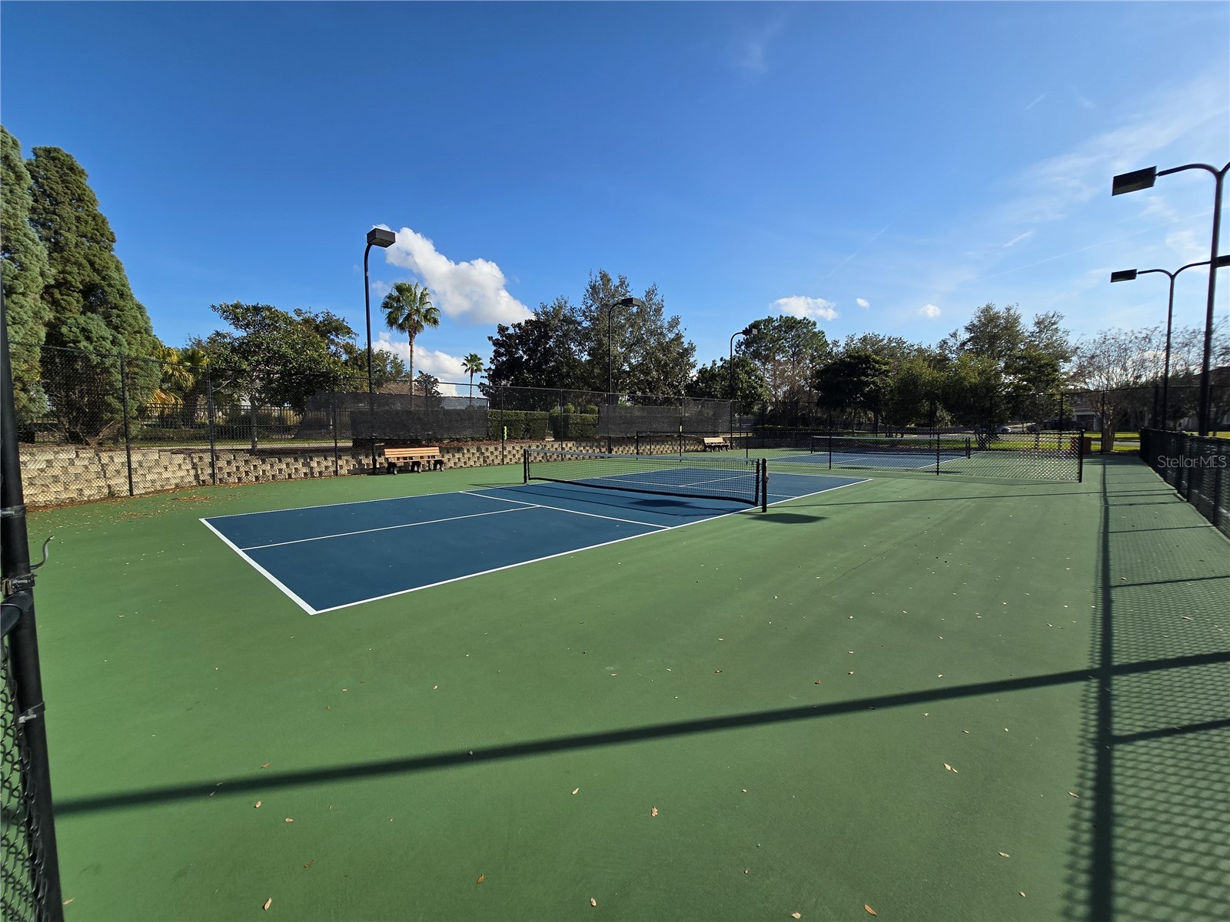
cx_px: 615
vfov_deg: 89.9
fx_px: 462
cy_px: 461
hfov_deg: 106.2
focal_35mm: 13
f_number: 2.2
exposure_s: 1/2524
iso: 50
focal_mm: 2.2
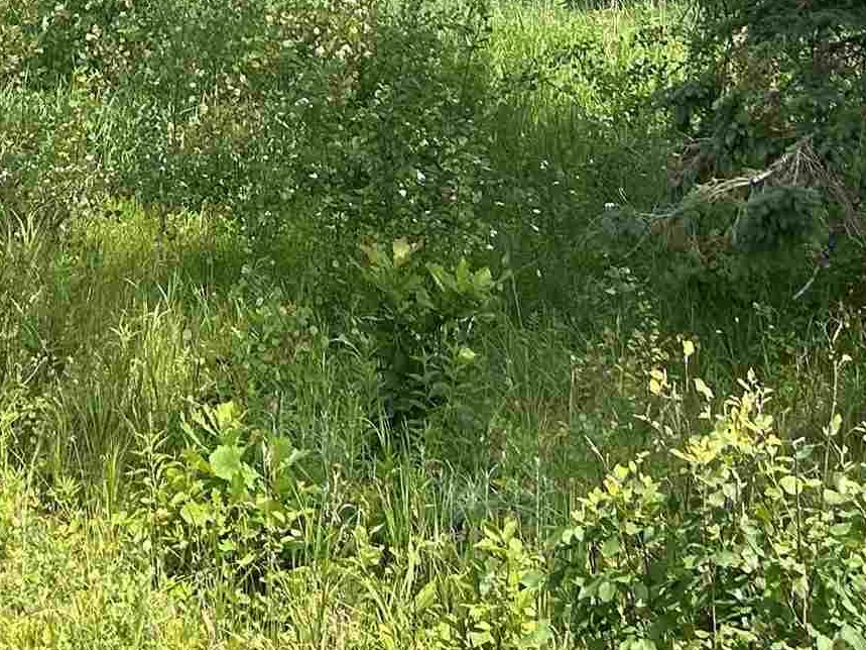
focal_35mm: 93
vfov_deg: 14.5
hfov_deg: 20.9
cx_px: 232
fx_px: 2326
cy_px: -411
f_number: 1.5
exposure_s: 1/2841
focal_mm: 5.7
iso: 50
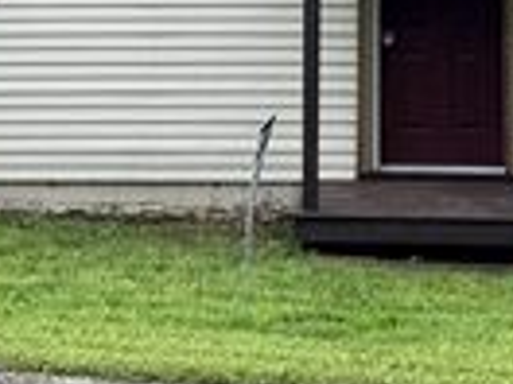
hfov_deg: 21.4
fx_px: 1349
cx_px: 358
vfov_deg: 14.8
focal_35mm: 91
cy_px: -227
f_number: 1.78
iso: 80
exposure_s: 1/7092
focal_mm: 6.76
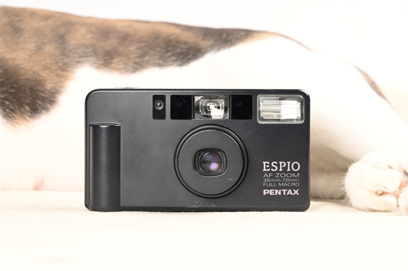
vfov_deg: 11.4
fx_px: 1359
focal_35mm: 120
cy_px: 136
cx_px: 204
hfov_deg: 17.1
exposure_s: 1/100
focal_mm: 120
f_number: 13
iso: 3200
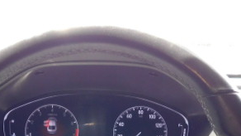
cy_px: 197
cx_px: 96
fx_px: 351
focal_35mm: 55
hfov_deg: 37.7
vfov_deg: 19.4
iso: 125
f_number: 3
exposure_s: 1/30
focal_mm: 4
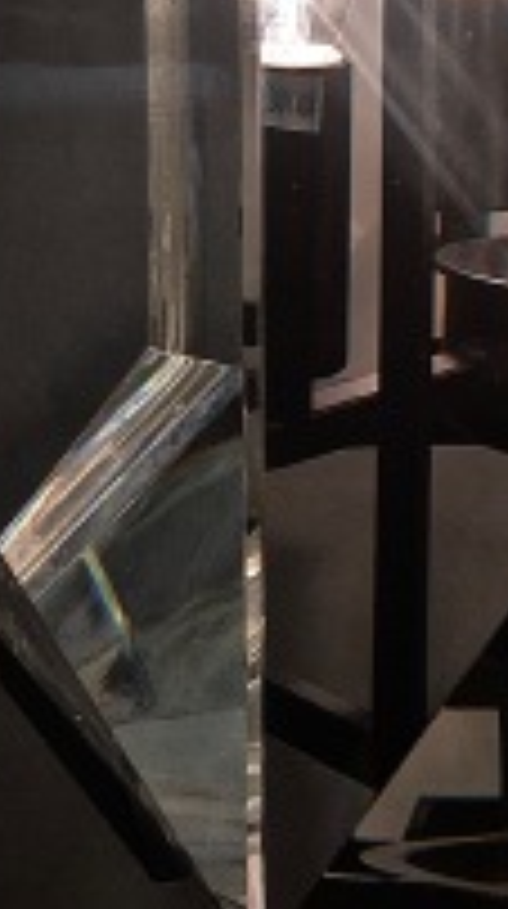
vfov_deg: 22.0
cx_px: 726
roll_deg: +0.0
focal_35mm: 94
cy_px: 45
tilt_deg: -3.9
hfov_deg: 12.3
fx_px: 2260
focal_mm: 4.15
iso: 25
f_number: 2.2
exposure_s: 1/100
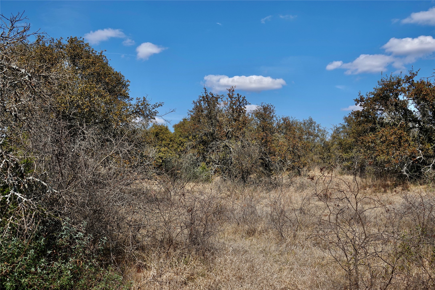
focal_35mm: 40
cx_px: 218
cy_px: 145
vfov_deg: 33.4
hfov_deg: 48.5
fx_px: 483
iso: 100
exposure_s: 1/800
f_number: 4
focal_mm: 14.65
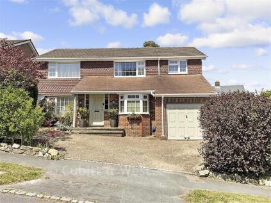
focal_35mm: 29
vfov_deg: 48.2
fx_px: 227
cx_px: 136
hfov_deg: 61.7
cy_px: 102
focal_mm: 3
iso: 16
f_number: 1.8
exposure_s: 1/1600
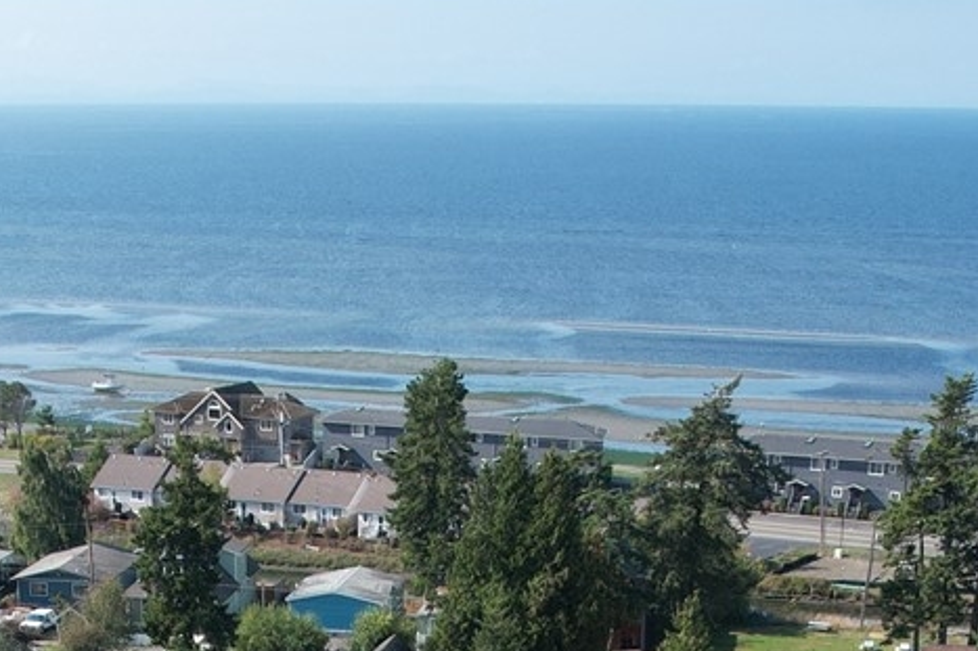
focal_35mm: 80
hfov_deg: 25.3
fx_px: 2172
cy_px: 1167
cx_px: 397
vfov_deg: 14.9
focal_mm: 8.38
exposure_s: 1/1250
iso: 110
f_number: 2.8
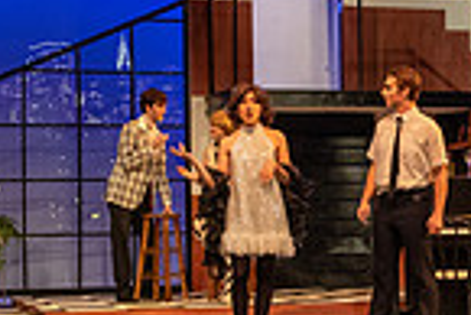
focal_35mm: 116
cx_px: 380
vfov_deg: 11.8
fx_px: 1519
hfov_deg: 17.5
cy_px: 200
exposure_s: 1/200
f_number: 3.2
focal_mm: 29
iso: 3200
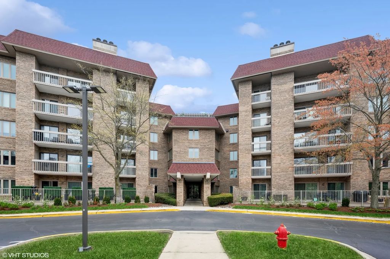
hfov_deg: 90.0
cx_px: 195
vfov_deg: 67.3
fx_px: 195
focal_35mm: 18
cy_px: 130
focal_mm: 18
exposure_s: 1/125
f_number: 9.5
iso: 200
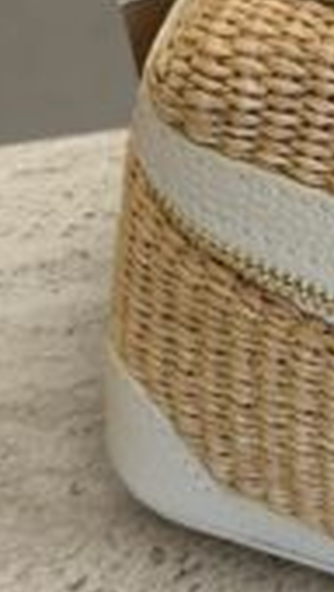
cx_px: 630
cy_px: 26
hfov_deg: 7.2
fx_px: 2574
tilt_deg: -50.7
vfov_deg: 13.0
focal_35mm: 164
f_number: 1.78
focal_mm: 6.76
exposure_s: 1/121
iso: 64
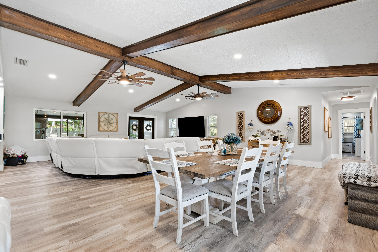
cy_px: 126
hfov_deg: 96.7
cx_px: 189
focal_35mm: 16
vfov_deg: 73.7
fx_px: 168
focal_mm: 16
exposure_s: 1/2.5
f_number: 8
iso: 800
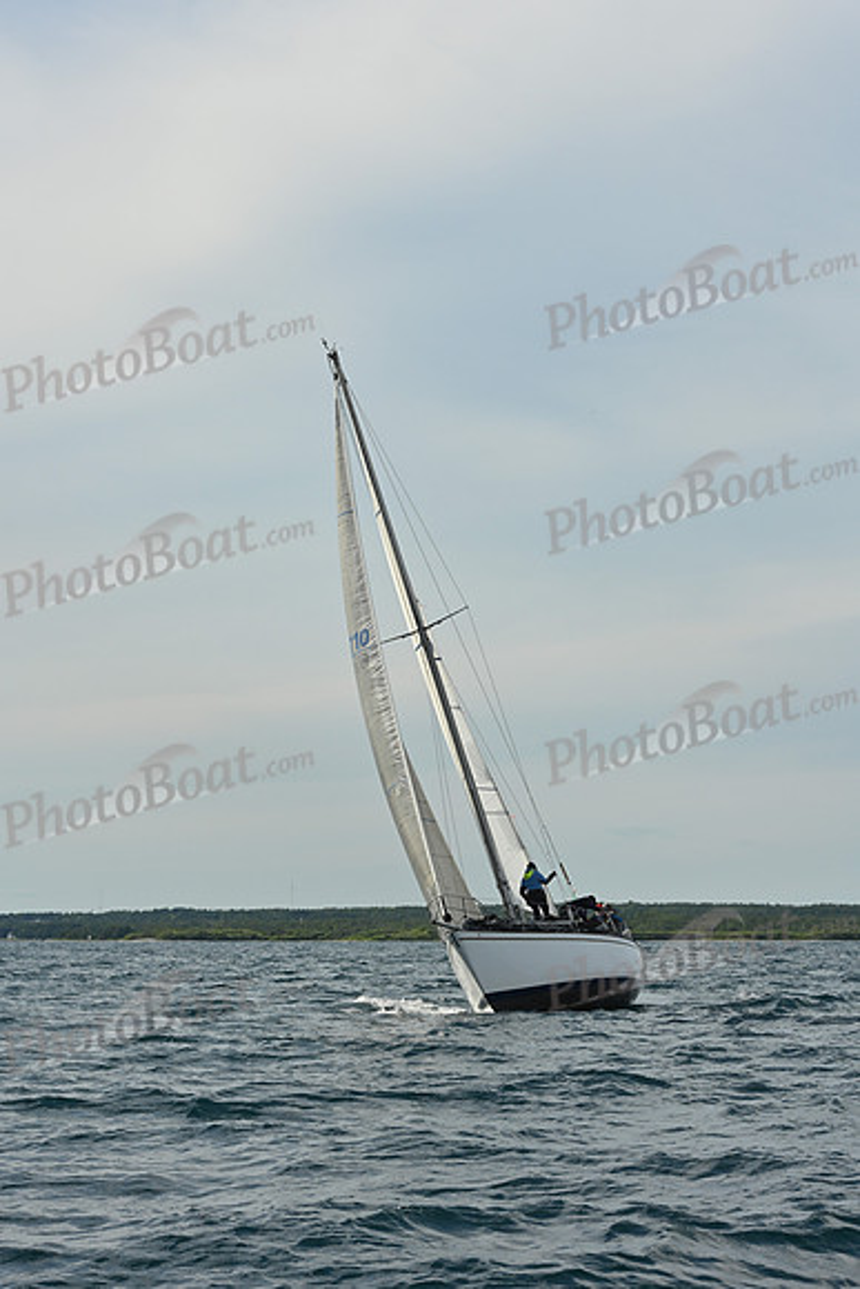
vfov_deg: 22.6
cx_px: 430
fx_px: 3223
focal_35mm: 90
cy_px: 644
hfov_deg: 15.2
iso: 320
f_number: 13
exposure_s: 1/1000
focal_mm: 90
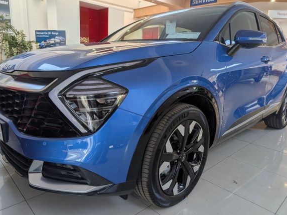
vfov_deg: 54.9
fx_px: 207
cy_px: 108
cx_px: 139
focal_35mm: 25
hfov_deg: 69.4
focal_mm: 6.9
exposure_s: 1/100
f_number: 1.68
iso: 24
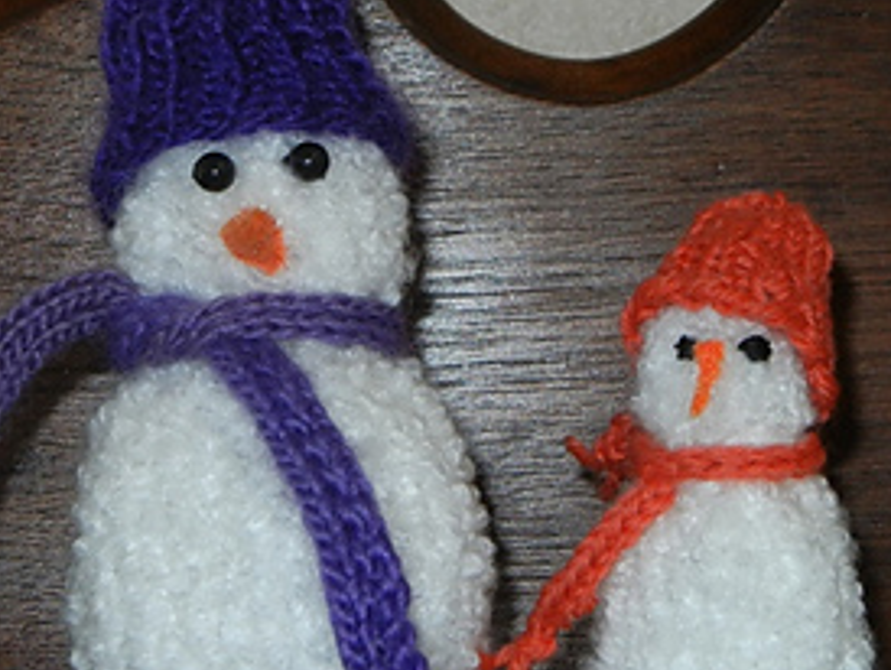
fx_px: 3195
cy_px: 210
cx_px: 442
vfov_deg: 12.0
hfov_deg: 15.9
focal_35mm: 124
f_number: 4.1
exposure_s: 1/30
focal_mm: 12.2
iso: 200
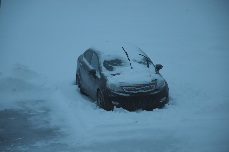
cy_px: 76
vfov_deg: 8.7
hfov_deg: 13.1
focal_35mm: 158
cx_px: 114
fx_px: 1001
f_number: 6.3
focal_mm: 105
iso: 800
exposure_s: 1/160
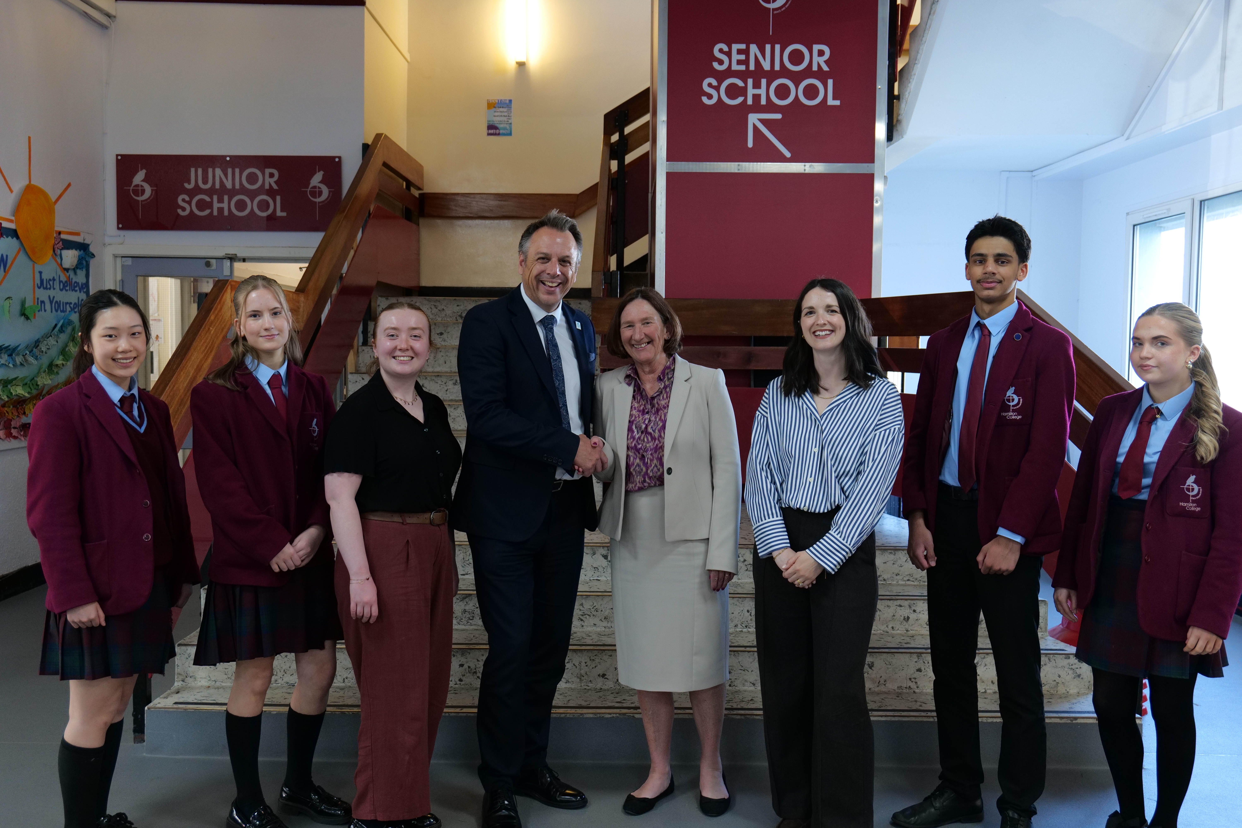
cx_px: 621
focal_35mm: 33
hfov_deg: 57.2
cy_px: 414
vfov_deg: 40.0
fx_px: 1138
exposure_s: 1/60
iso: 2000
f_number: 5
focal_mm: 33
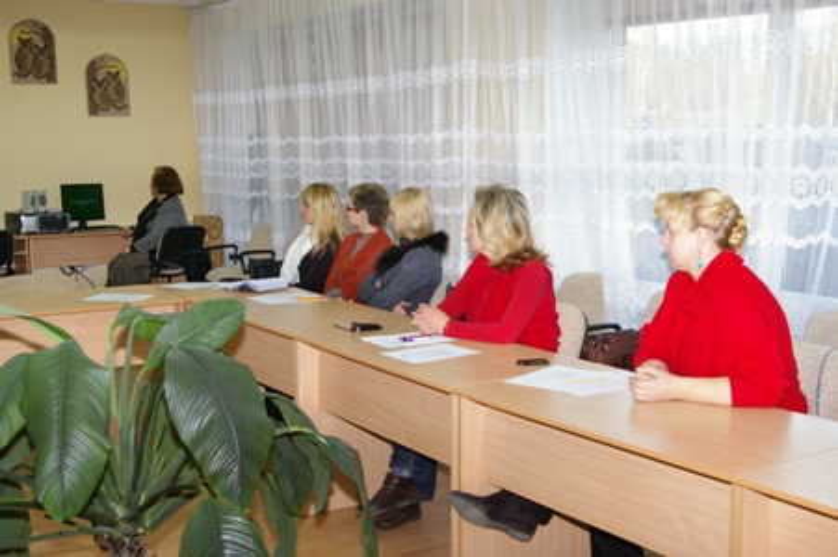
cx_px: 419
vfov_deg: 28.9
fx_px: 1082
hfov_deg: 42.4
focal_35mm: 46
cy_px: 278
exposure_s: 1/90
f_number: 6.7
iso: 400
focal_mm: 31
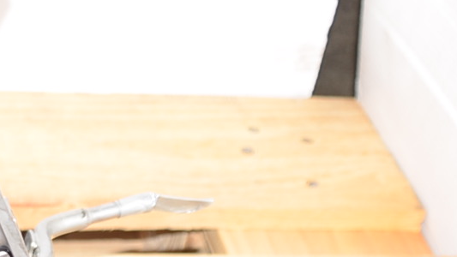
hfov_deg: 11.1
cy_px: 243
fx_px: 2109
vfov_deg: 7.0
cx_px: -502
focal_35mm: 174
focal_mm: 24
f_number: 4.5
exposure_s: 1/100
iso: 100
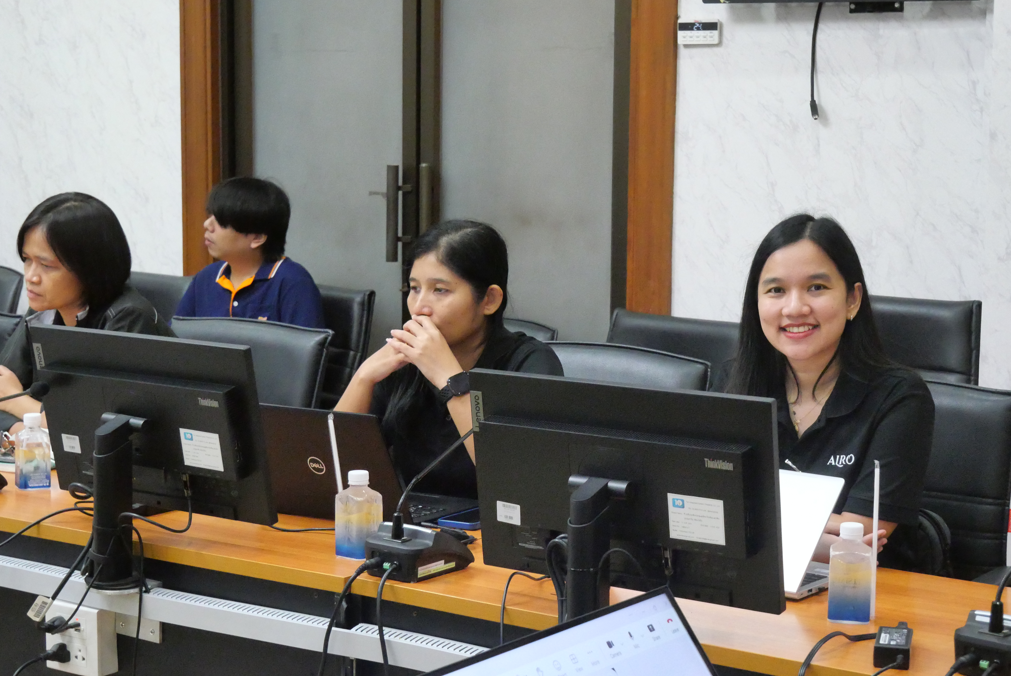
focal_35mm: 69
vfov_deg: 19.8
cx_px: 505
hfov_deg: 29.2
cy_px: 340
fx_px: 1939
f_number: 5.6
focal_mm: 33
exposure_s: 1/80
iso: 6400
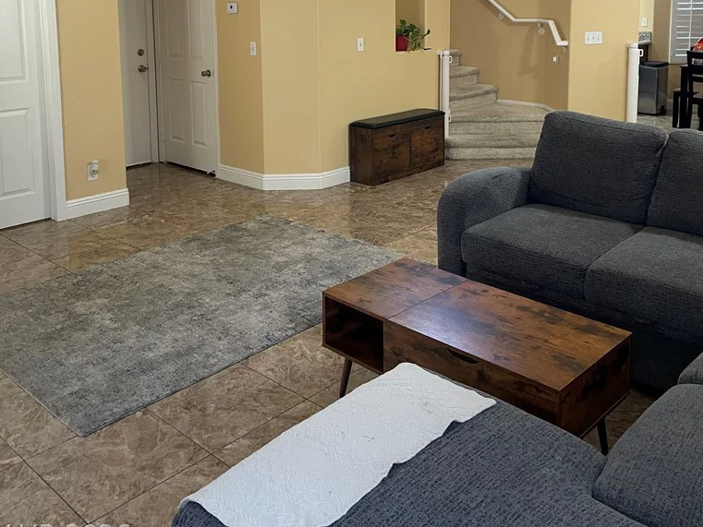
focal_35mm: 35
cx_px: 353
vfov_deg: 38.7
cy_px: 83
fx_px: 711
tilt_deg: -6.1
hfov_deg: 52.6
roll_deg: +1.0
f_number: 1.6
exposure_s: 1/60
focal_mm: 4.2
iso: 250
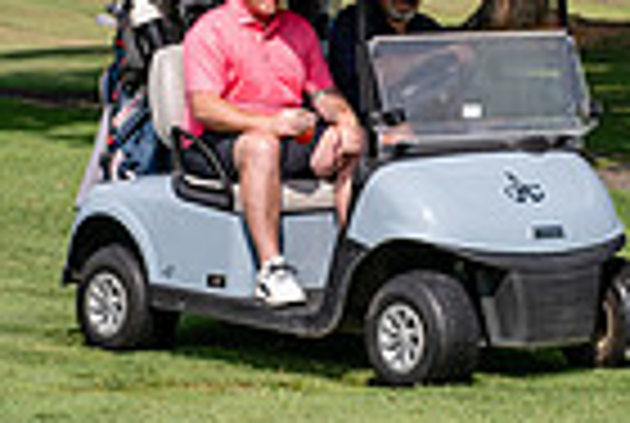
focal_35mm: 256
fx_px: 4490
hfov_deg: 8.0
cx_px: 320
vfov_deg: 5.4
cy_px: 16
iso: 64
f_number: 4
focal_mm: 62
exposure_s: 1/640
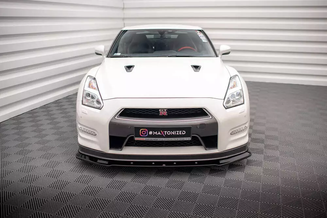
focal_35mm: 36
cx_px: 166
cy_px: 109
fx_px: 323
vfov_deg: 37.3
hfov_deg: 53.7
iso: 1000
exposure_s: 1/160
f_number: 2.2
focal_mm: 35
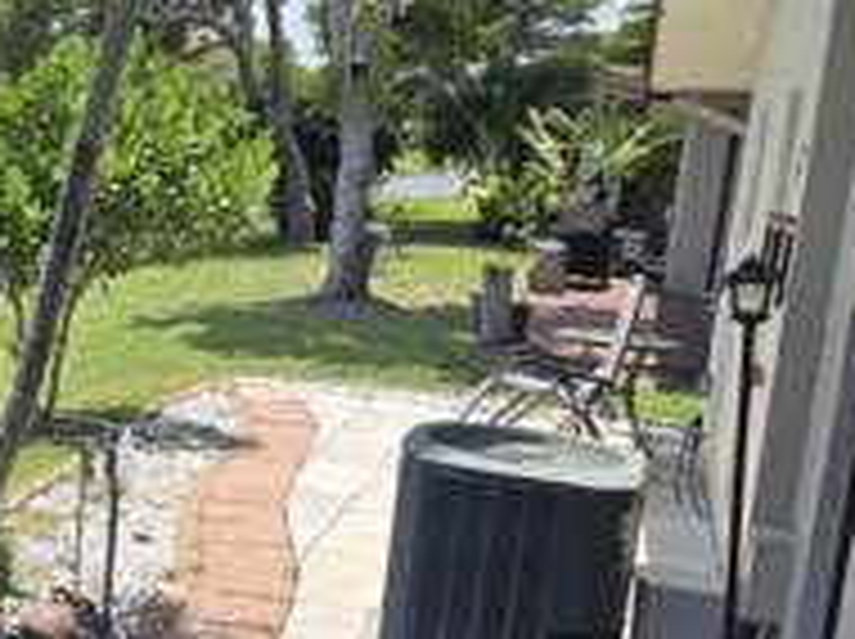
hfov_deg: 28.9
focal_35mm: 58
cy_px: 371
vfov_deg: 25.1
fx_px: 1431
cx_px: -162
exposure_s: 1/645
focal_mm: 6.3
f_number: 1.7
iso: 12
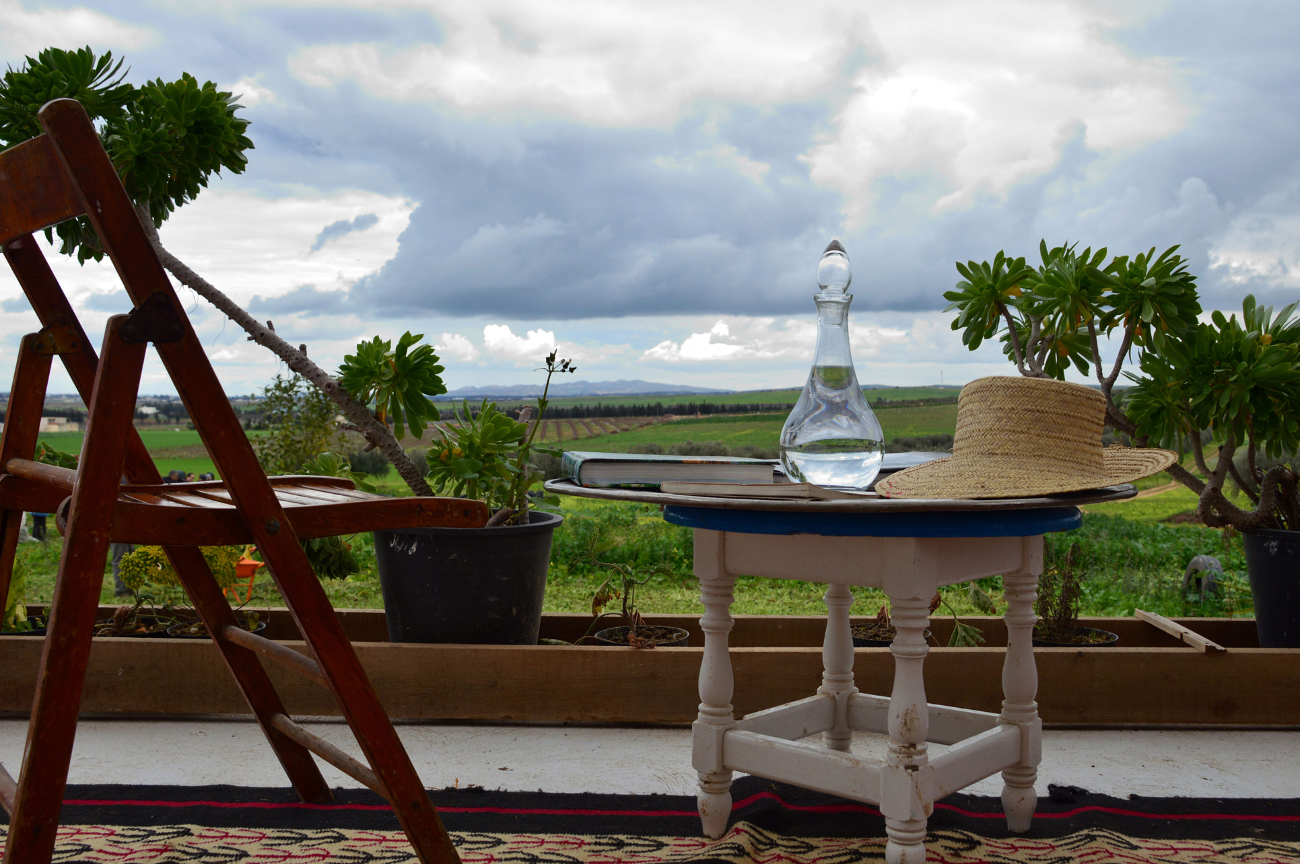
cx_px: 673
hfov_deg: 54.5
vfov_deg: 37.8
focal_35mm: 35
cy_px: 427
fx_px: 1263
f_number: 6.3
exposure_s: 1/80
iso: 100
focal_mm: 22
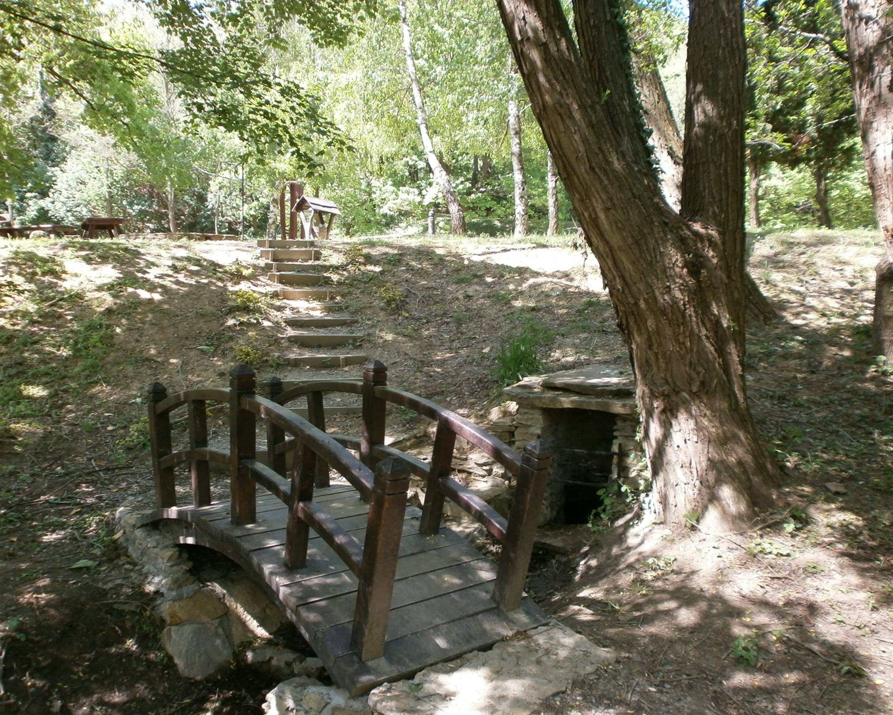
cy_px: 364
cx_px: 465
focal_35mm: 29
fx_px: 766
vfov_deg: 50.0
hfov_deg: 60.4
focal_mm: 4.8
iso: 100
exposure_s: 1/100
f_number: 2.9
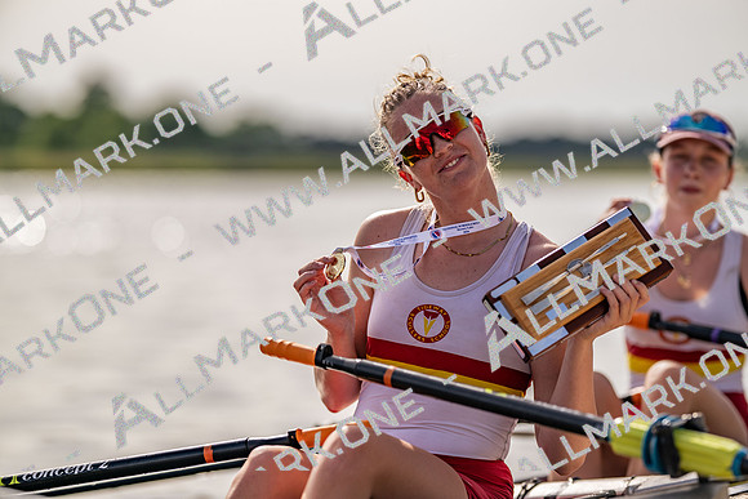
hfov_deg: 15.2
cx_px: 374
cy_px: 250
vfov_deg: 10.2
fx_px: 2806
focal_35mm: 135
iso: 64
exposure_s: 1/10000
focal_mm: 135
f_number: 1.8
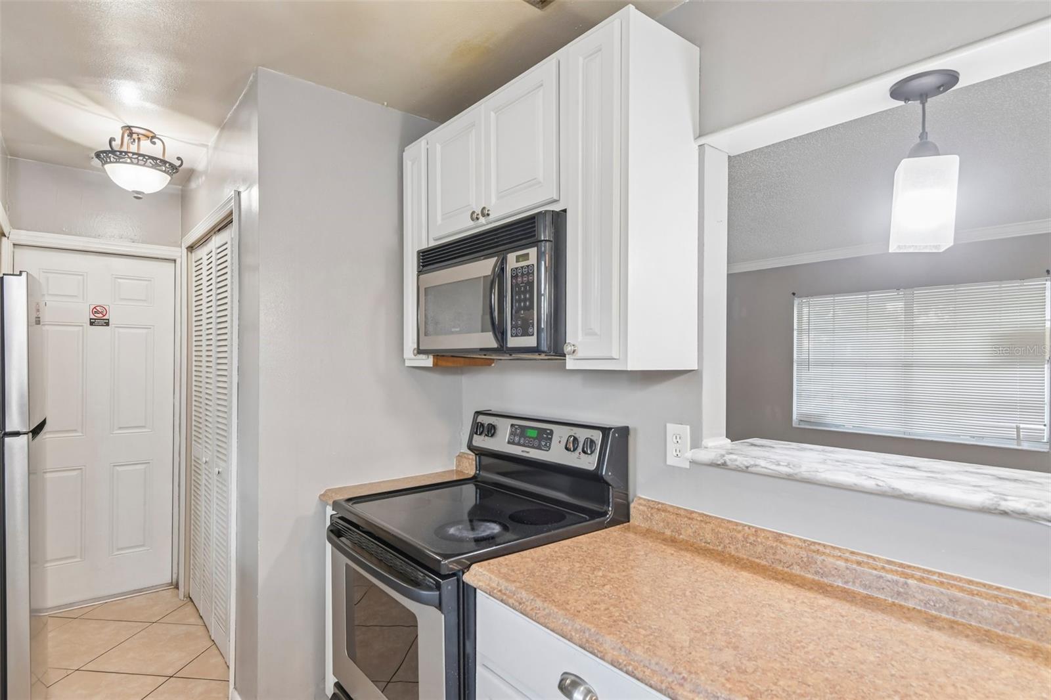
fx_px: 555
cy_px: 350
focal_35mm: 19
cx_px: 526
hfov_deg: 86.9
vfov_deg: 64.5
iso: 400
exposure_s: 1/5
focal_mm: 19
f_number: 8
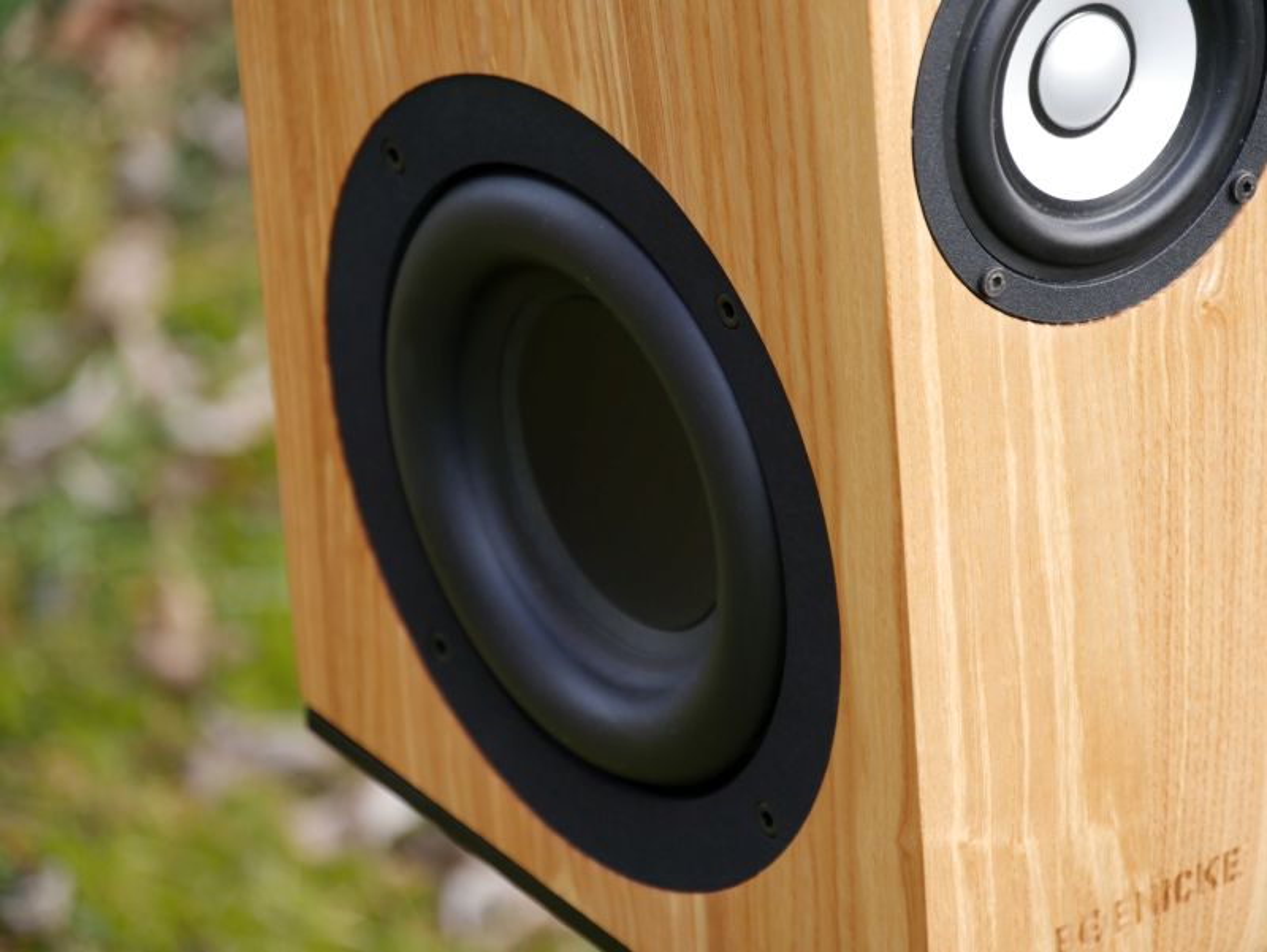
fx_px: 7984
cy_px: 476
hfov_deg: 9.1
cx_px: 634
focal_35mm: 218
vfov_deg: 6.8
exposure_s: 1/250
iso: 640
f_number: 5.4
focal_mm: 109
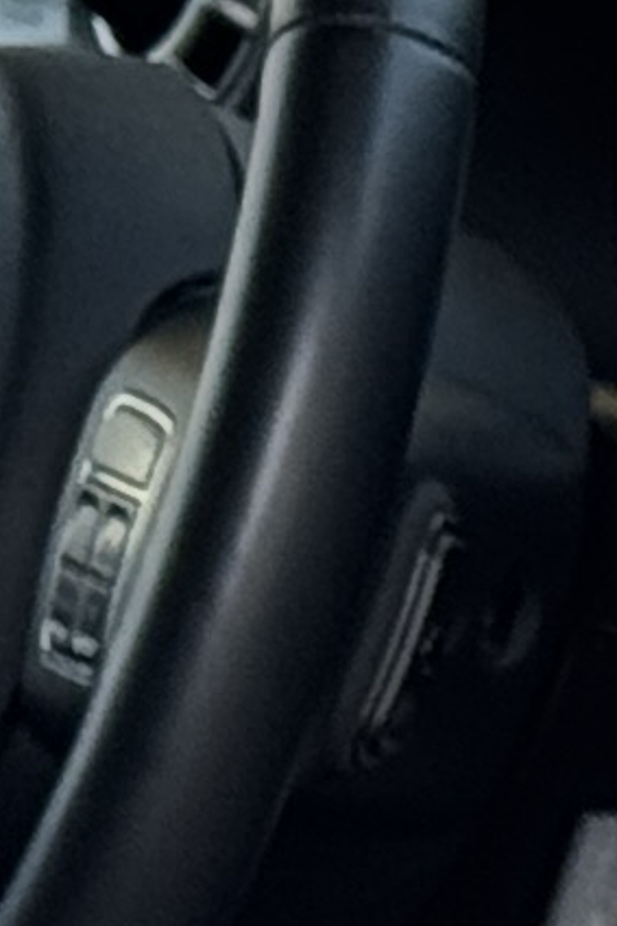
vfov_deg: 4.3
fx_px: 12195
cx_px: 2304
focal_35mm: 474
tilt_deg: -14.3
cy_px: 1930
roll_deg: +1.8
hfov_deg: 2.8
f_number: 1.78
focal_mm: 6.76
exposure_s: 1/354
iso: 64
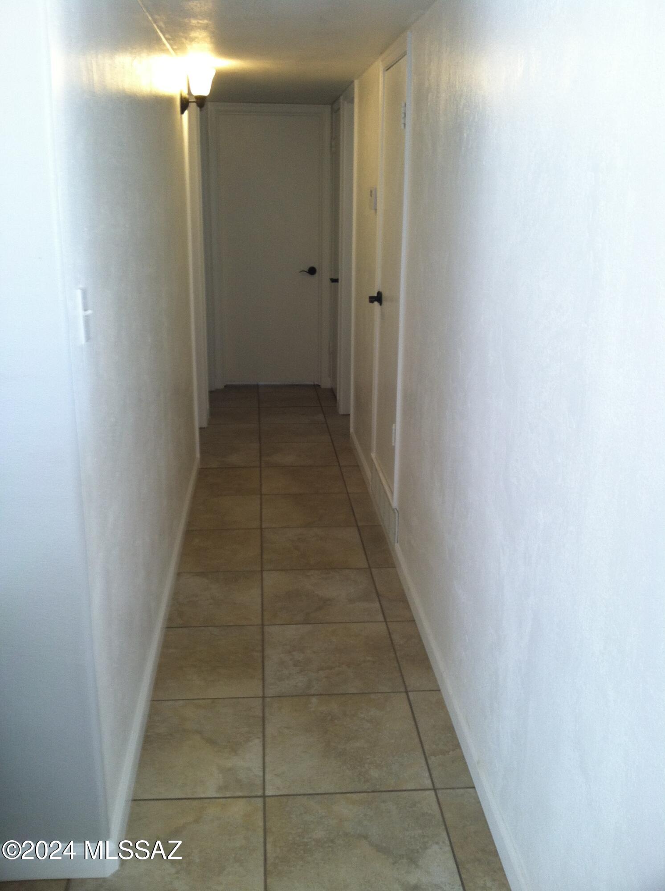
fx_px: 899
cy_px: 446
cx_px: 332
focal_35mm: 35
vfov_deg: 52.7
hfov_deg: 40.6
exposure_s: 1/15
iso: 80
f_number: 2.8
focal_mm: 3.85
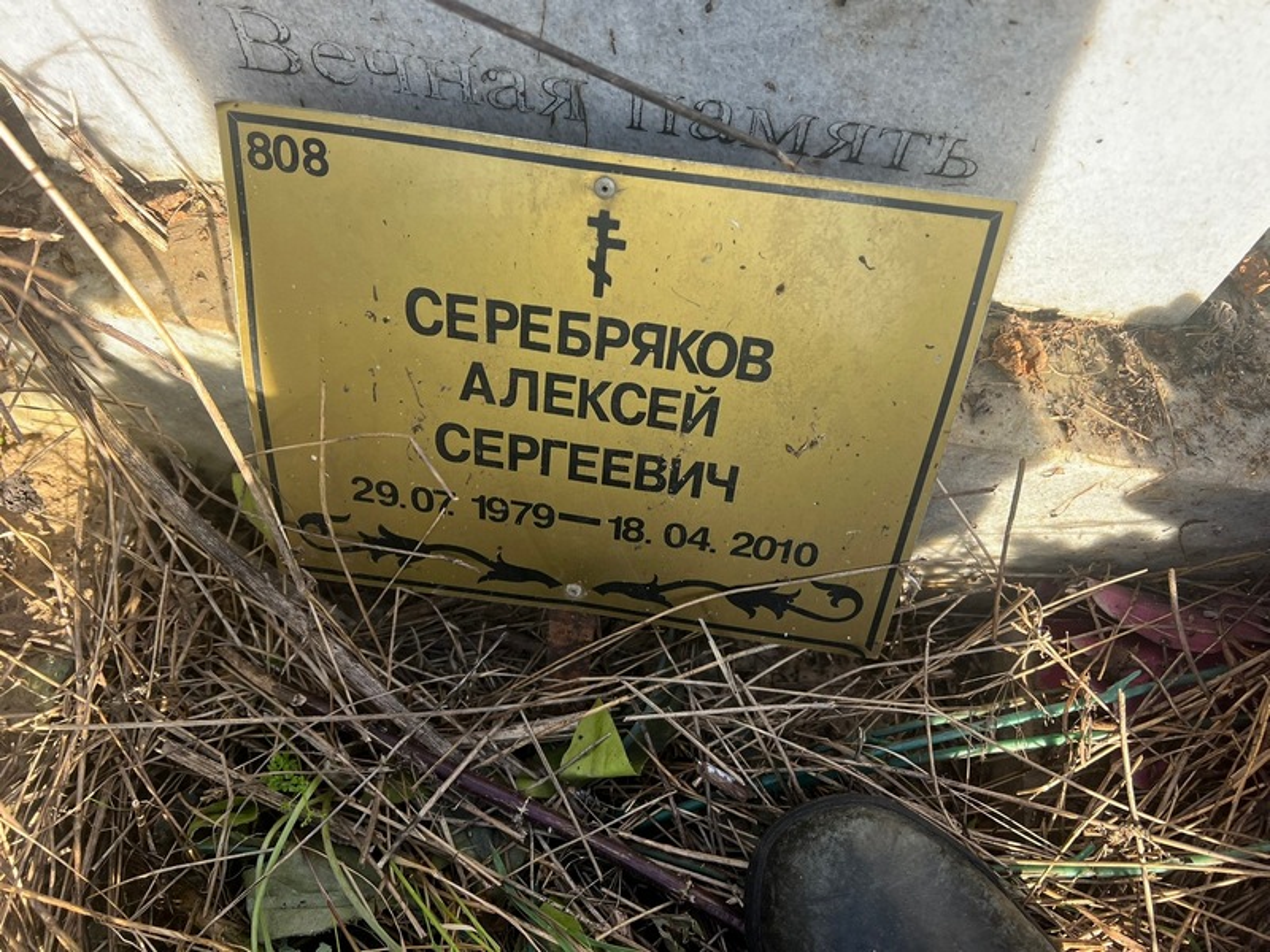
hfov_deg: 67.3
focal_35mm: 26
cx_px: 635
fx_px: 954
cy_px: 476
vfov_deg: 53.1
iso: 50
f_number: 1.5
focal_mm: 5.7
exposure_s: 1/404
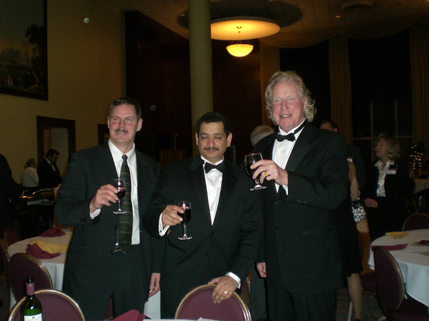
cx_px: 214
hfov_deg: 49.0
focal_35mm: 38
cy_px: 160
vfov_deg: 37.7
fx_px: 471
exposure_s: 1/60
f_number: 3.1
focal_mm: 6.3
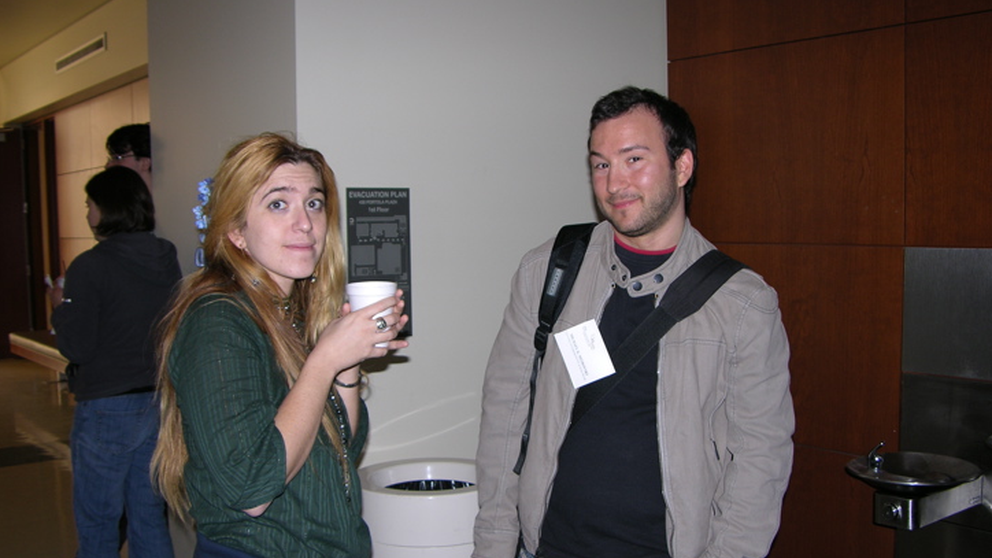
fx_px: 1026
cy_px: 320
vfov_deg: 30.4
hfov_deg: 51.6
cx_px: 499
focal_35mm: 39
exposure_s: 1/60.1
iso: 50
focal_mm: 8.9
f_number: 2.8
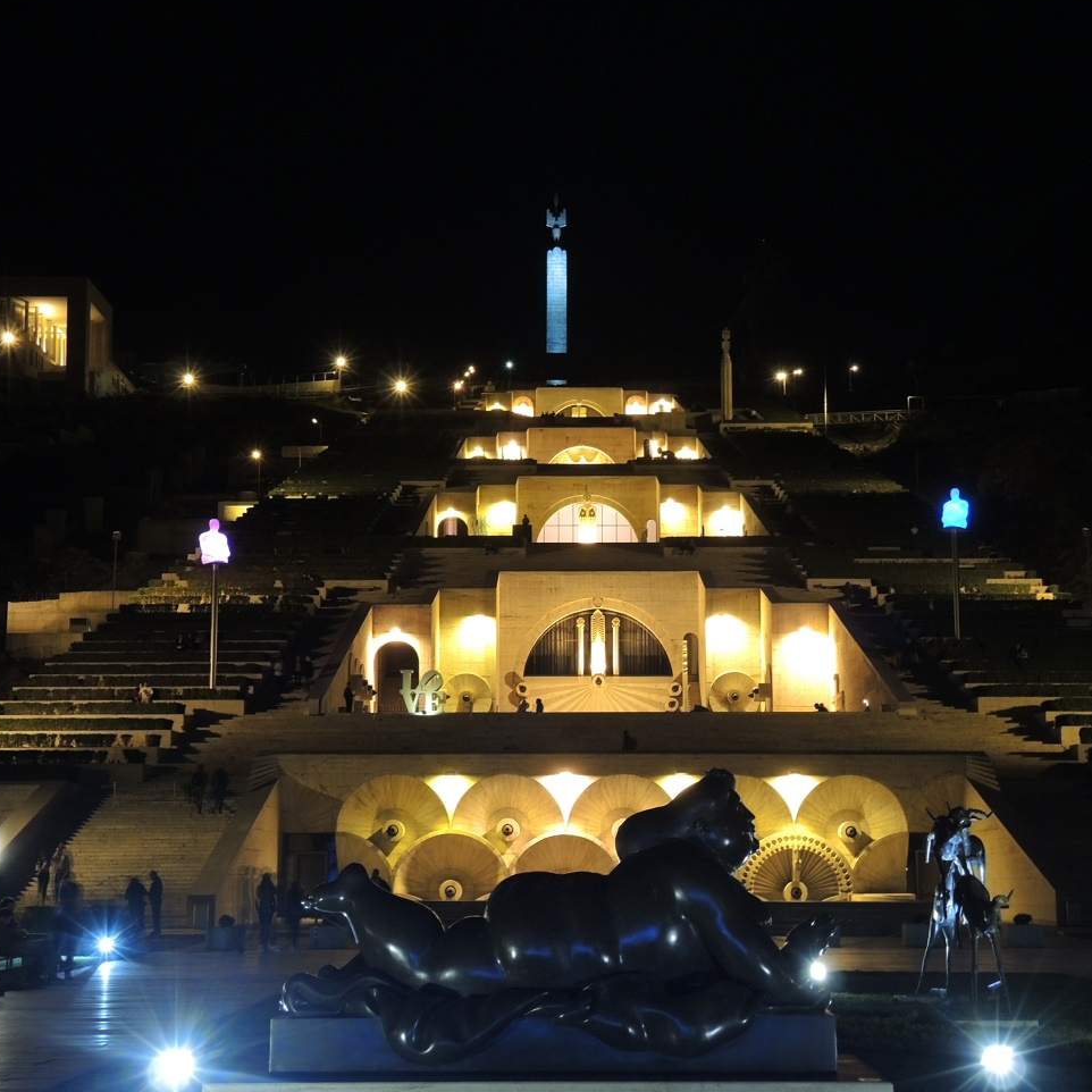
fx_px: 2141
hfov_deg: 28.6
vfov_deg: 28.6
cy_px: 540
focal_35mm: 60
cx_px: 579
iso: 800
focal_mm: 11
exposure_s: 1/15
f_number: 2.8
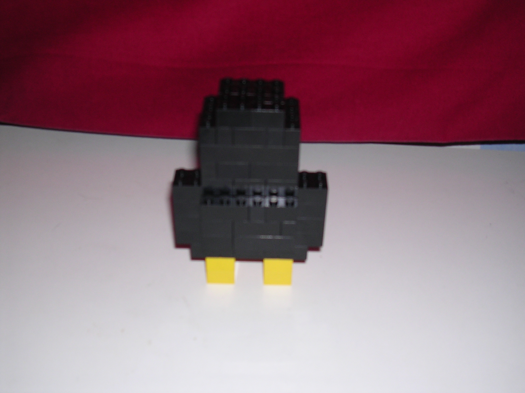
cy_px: 196
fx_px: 652
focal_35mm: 43
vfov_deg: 33.6
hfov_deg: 43.9
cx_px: 262
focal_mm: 6.6
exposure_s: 1/60.1
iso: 100
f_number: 3
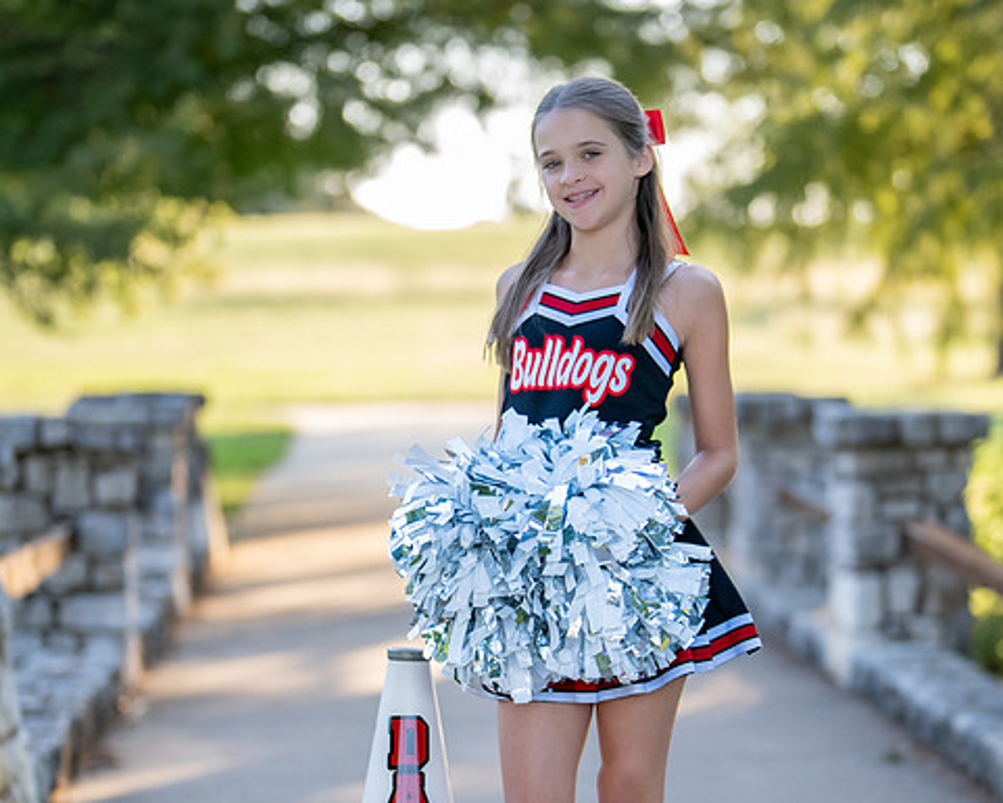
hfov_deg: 17.4
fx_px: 3266
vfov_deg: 14.0
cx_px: 579
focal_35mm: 110
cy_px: 571
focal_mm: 50
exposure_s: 1/1250
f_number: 1.2
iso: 250
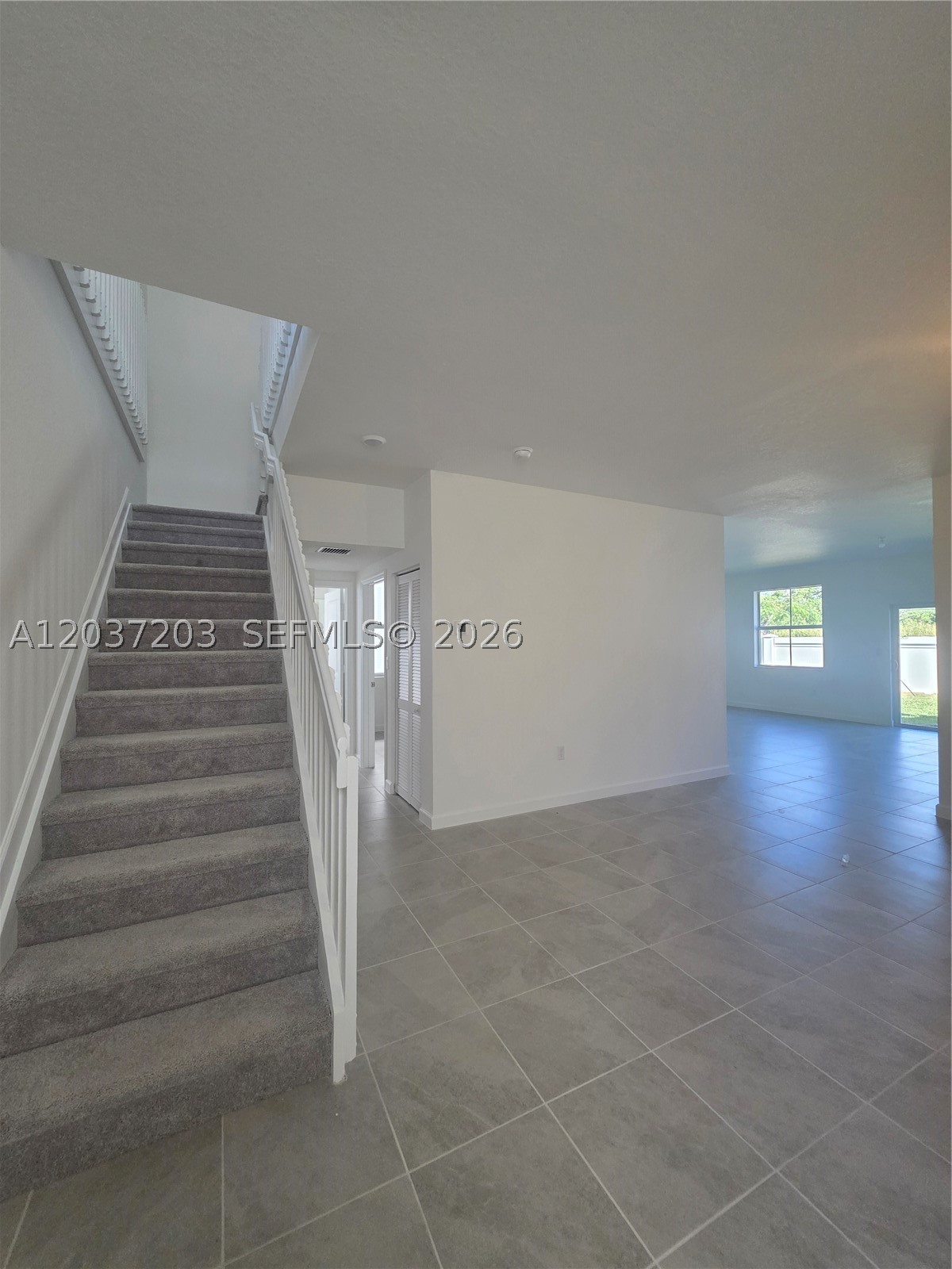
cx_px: 476
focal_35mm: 13
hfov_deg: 89.9
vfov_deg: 106.2
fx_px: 477
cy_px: 634
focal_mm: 2.2
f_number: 1.9
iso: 320
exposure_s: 1/120
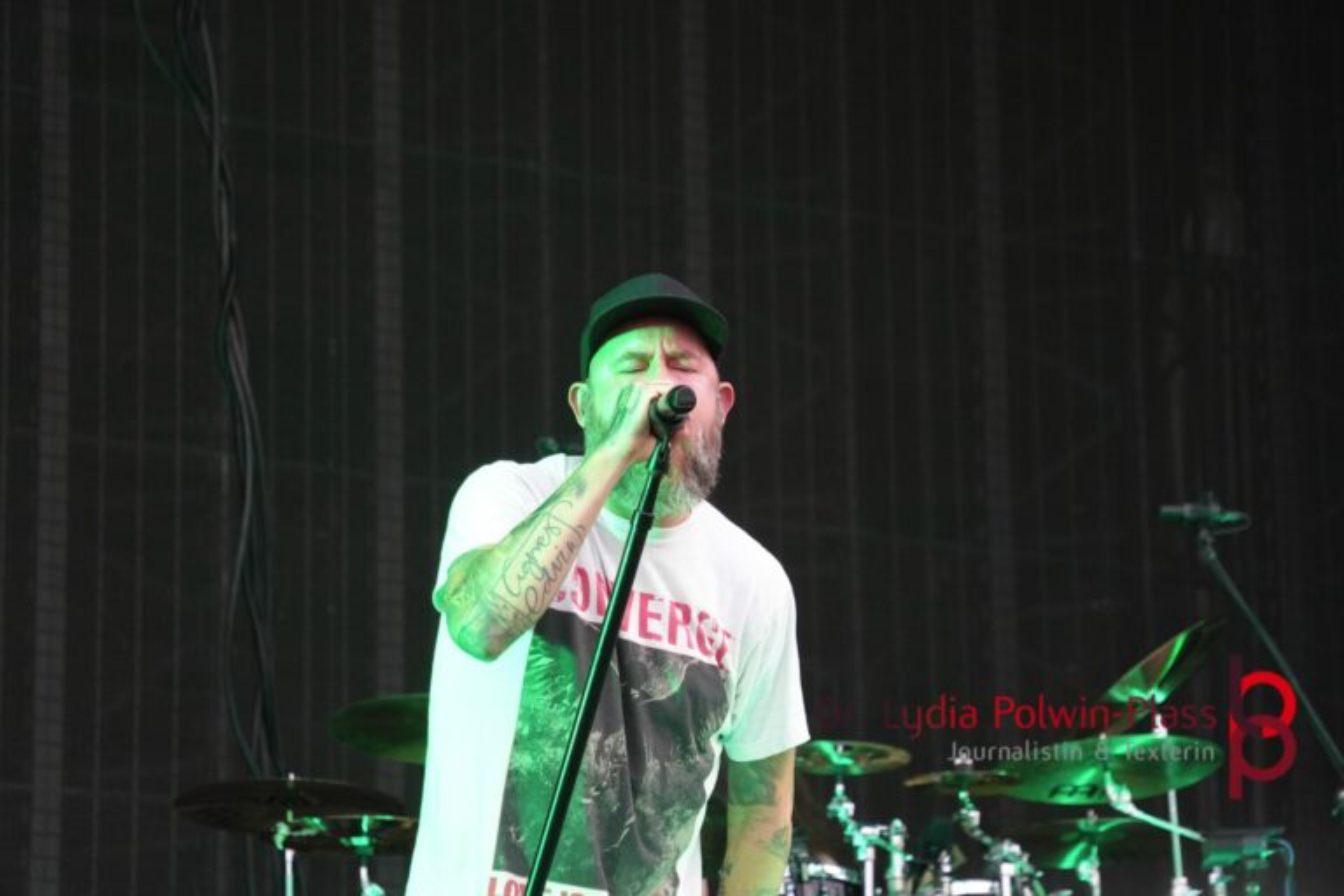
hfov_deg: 14.0
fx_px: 5488
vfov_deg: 9.3
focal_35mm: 147
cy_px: 448
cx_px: 672
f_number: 5.6
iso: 1250
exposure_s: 1/160
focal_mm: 98
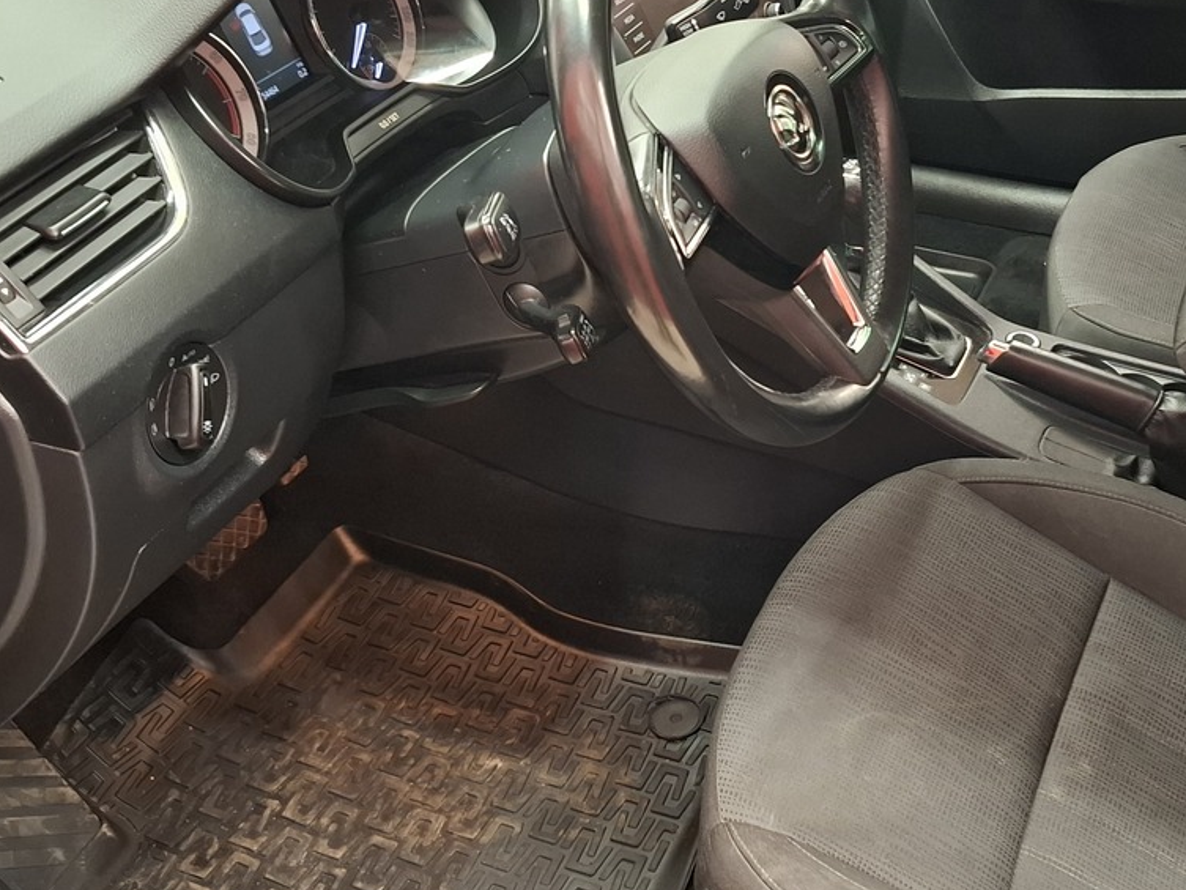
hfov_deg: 42.1
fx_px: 1508
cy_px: 400
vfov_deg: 32.9
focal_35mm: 44
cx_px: 825
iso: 400
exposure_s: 1/25
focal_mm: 5.54
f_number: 1.8
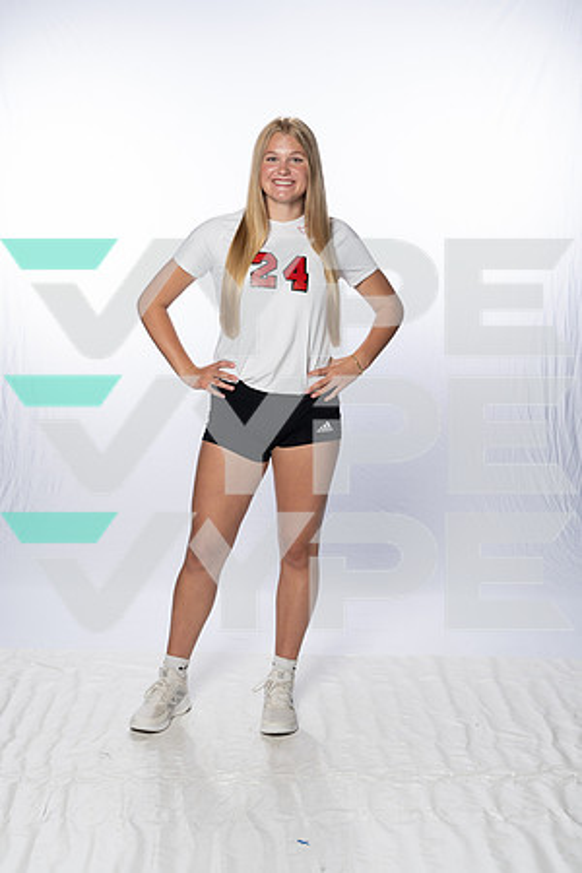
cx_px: 291
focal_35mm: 52
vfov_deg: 38.2
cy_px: 436
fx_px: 1261
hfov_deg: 26.0
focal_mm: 52
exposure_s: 1/250
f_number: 8
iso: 640
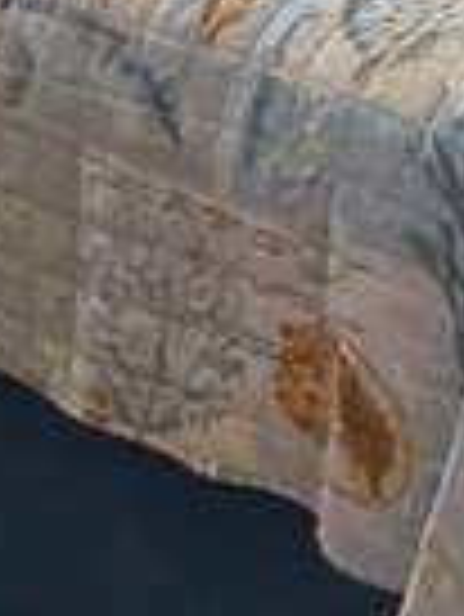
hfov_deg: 10.9
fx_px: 2409
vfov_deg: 13.6
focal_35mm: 135
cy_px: -351
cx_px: 401
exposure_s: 1/60
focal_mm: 3
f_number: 1.8
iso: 160
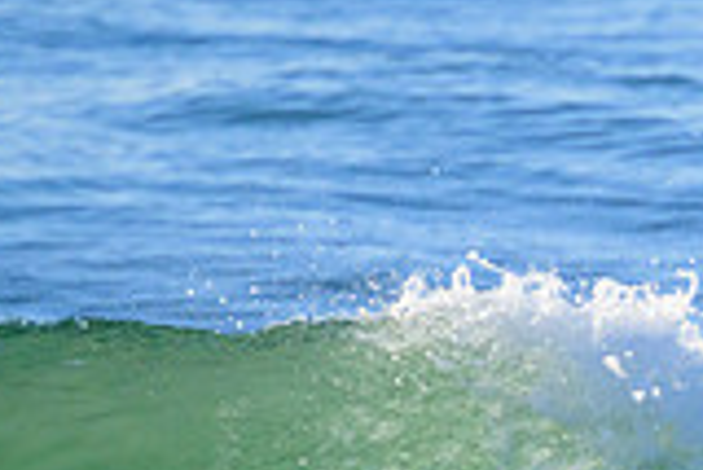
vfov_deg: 0.5
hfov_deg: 0.7
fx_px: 56661
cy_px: 402
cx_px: 1173
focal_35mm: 2899
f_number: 11
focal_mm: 800
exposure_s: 1/2000
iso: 1100
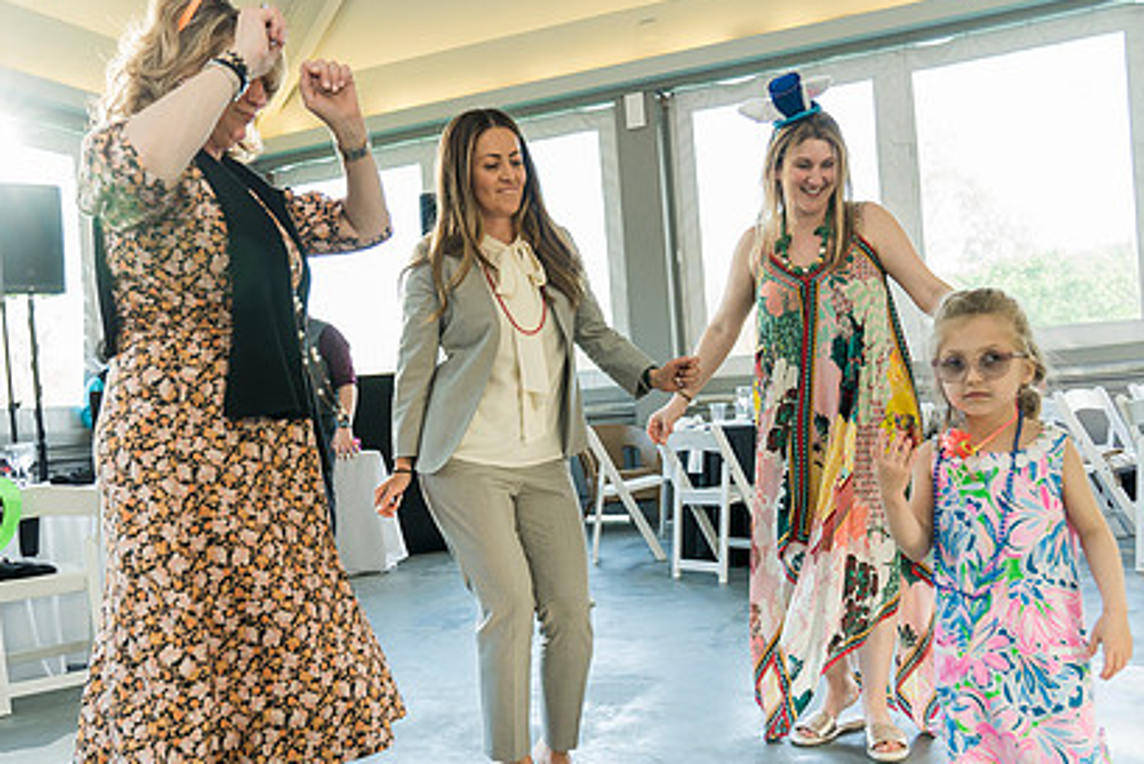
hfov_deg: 55.8
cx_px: 559
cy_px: 438
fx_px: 1081
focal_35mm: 34
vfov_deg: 38.8
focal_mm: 24
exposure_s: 1/200
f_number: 3.5
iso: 1250
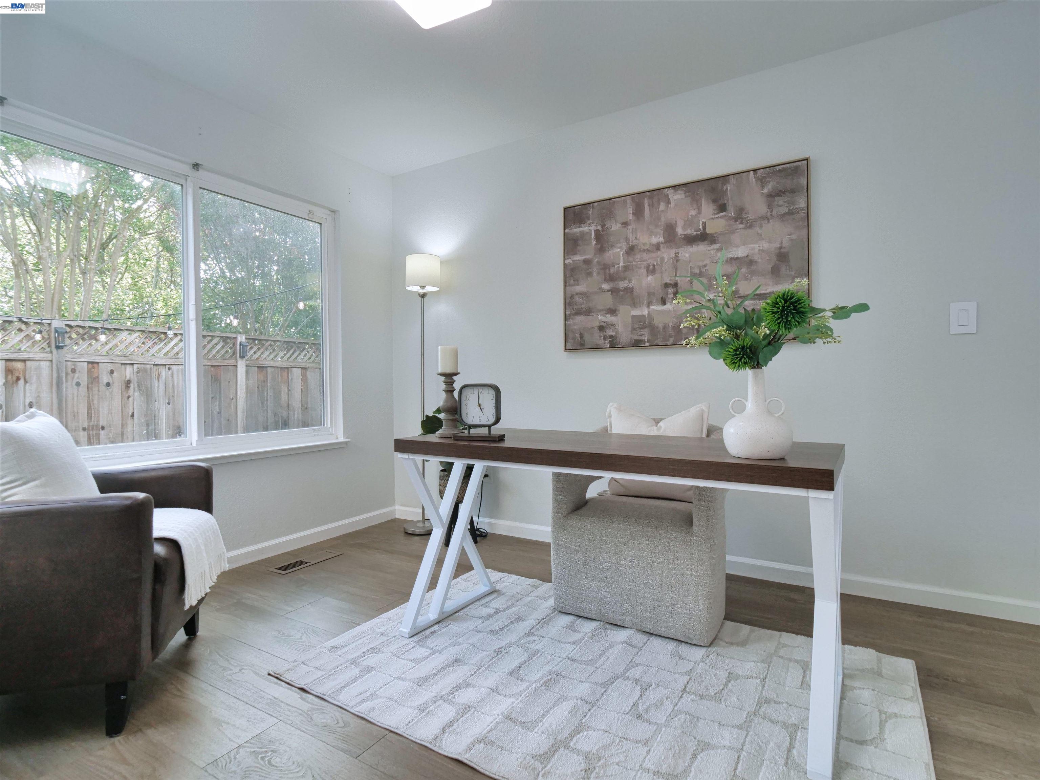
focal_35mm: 18
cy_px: 390
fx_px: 541
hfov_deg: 87.8
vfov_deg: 71.6
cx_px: 520
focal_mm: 9
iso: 800
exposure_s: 1/160
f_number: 5
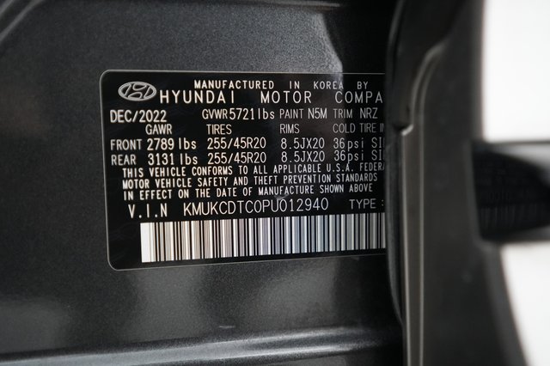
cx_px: 275
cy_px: 183
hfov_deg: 65.5
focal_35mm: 28
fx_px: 428
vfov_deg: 46.4
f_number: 2.8
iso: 5000
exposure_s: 1/60
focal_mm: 28
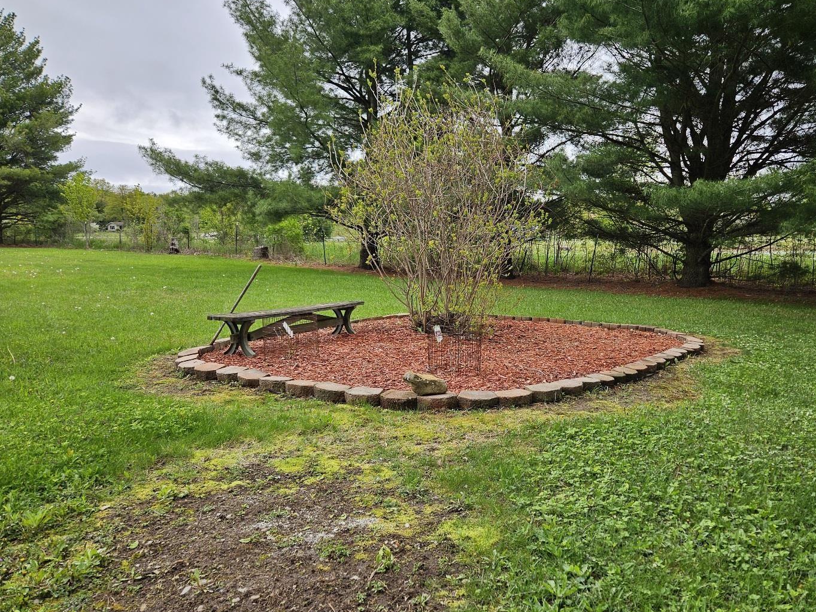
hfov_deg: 65.0
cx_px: 469
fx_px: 636
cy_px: 325
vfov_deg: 51.3
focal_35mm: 27
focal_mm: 5.4
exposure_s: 1/455
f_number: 1.8
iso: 25
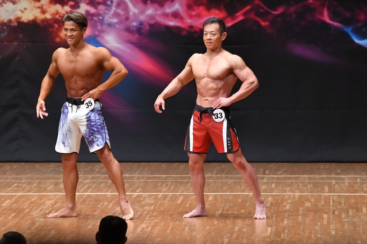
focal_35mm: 285
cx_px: 184
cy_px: 122
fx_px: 2904
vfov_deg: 4.8
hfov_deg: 7.2
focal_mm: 190
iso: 8000
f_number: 5.6
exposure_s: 1/400
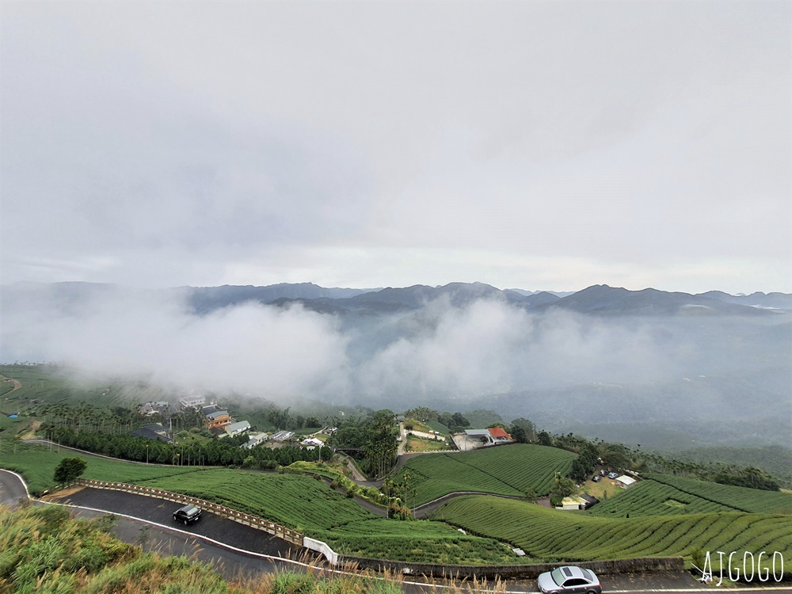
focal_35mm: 13
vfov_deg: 89.9
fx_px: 297
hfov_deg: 106.2
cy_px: 297
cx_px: 396
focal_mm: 1.74
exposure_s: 1/602
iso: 50
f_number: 2.2
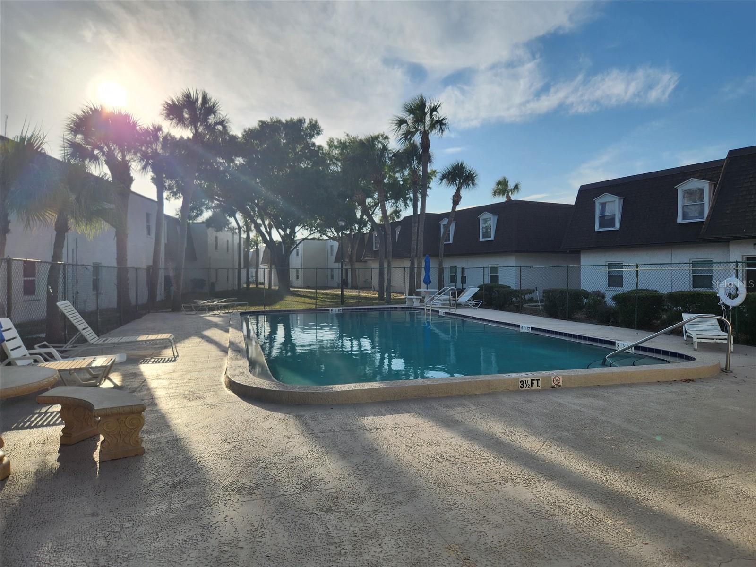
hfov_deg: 73.9
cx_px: 378
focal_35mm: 23
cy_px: 284
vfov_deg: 58.9
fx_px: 502
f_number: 1.8
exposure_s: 1/3177
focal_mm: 5.4
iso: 20
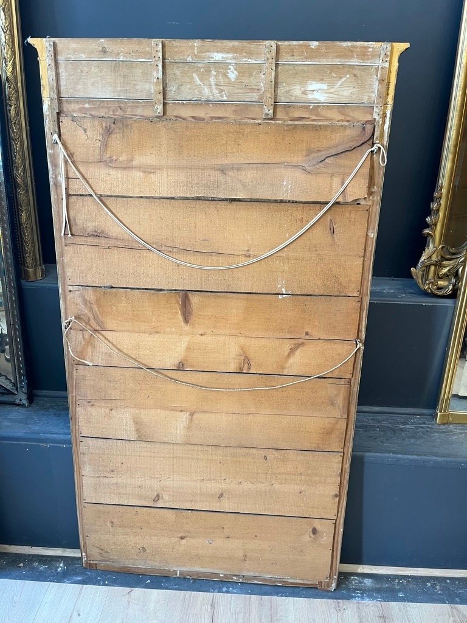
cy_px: 312
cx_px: 234
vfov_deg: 67.3
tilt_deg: -22.8
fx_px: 468
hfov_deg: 53.1
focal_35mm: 26
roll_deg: -0.4
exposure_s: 1/86
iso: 125
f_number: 1.6
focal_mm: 5.1
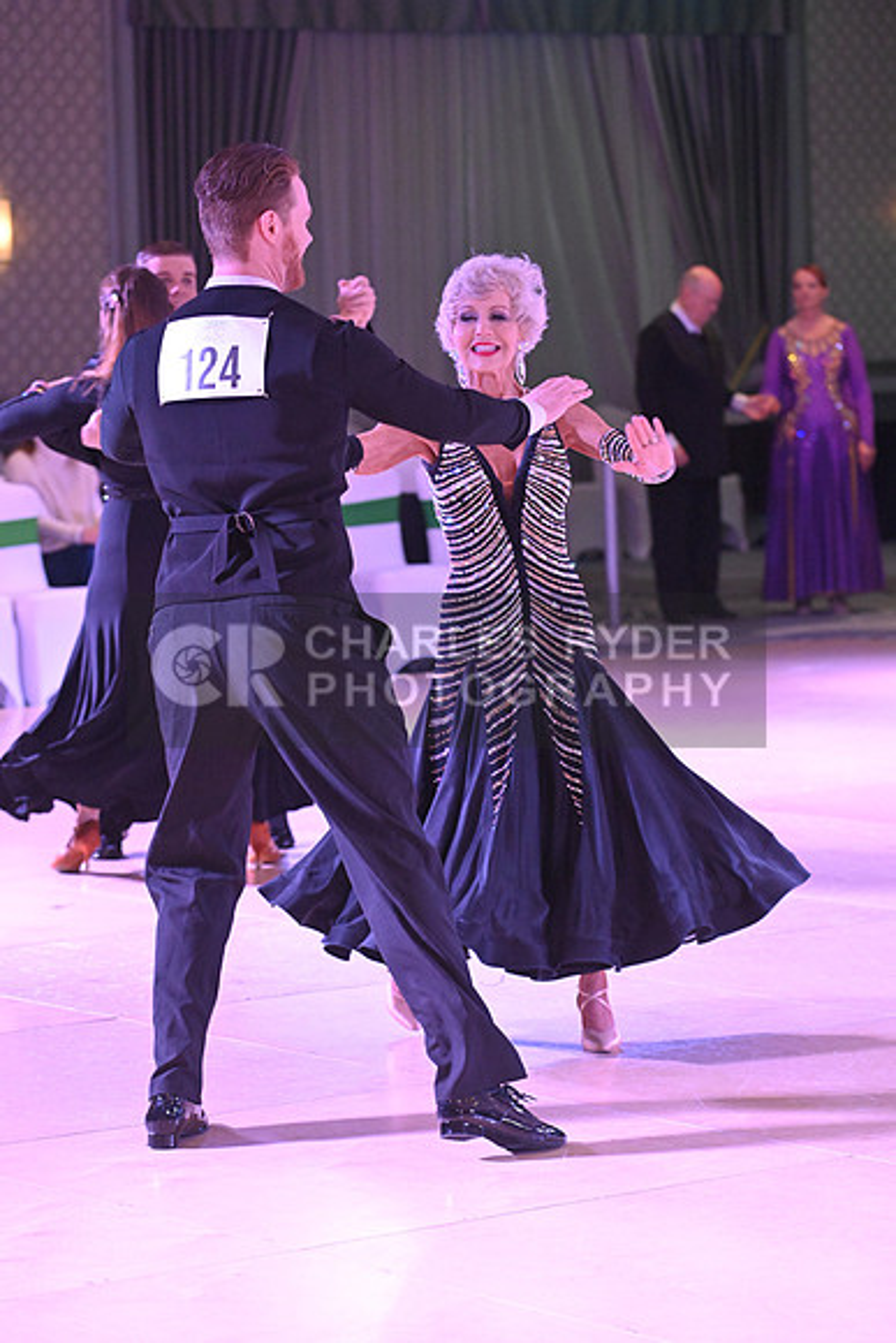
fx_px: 4552
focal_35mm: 122
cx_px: 448
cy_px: 672
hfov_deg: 11.2
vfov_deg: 16.8
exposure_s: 1/400
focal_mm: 122
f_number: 5
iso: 5000
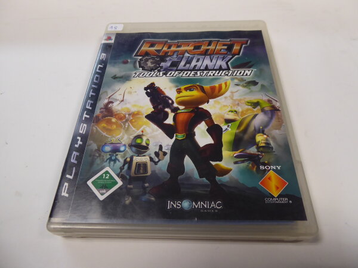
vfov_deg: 54.9
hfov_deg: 69.4
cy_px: 134
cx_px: 179
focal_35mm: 25
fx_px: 259
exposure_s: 1/60
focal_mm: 4.3
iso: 250
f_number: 3.3
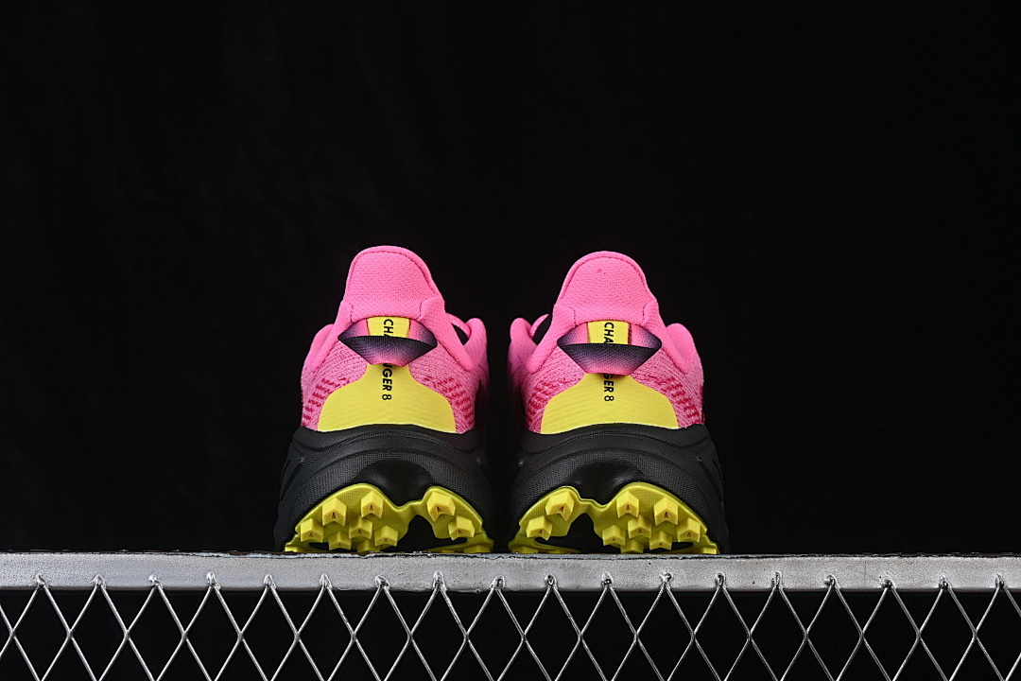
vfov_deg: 18.2
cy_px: 340
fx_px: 2127
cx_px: 510
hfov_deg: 27.0
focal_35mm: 75
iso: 160
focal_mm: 50
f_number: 8
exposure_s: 1/80
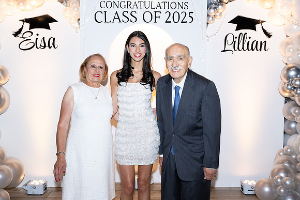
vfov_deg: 36.0
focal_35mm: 37
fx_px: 308
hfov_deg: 51.9
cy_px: 100
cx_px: 150
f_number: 5.6
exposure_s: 1/80
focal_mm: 37
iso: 1000
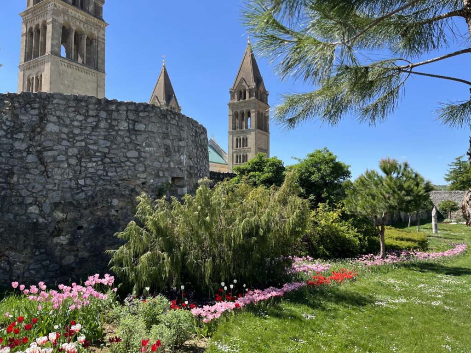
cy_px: 176
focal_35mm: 26
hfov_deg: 67.3
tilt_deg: +3.8
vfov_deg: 53.1
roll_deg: +0.1
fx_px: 354
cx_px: 236
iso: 50
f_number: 1.6
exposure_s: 1/1957
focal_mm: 5.1
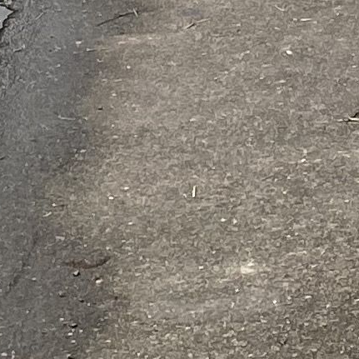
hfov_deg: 8.1
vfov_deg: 7.0
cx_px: 82
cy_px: -847
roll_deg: +3.7
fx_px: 2523
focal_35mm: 215
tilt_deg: +0.2
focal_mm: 4.25
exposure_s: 1/251
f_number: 1.8
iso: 32
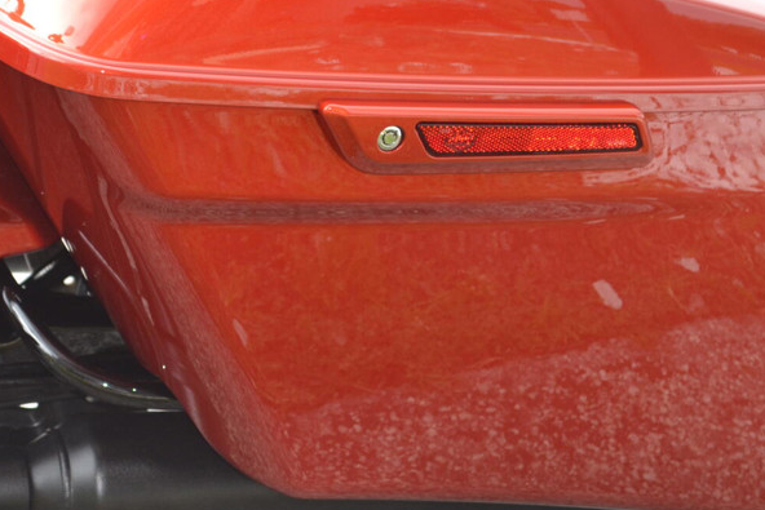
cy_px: 125
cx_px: 225
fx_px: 3103
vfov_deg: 9.4
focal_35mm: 146
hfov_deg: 14.0
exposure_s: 1/60
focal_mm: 48
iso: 400
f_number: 5.3
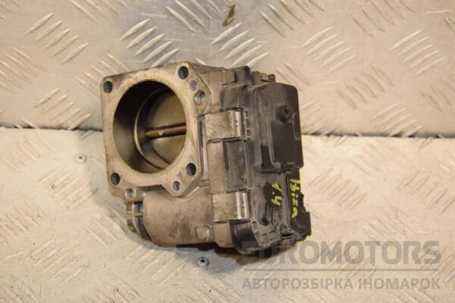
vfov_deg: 18.2
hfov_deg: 27.0
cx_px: 228
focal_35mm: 75
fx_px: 948
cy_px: 152
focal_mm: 50
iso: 800
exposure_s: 1/200
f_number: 7.1
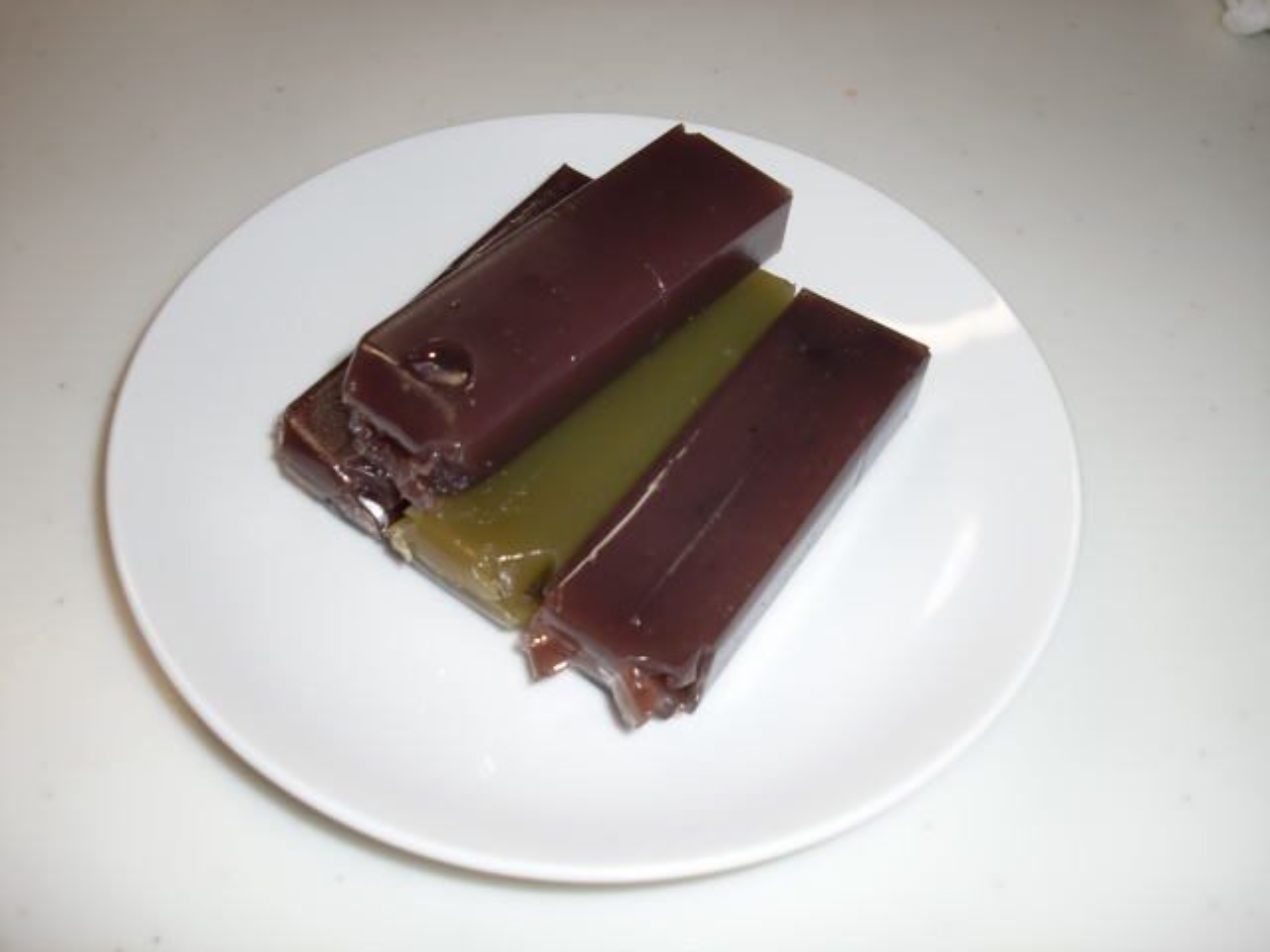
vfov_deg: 39.7
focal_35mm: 36
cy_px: 476
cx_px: 635
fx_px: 1321
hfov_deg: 51.4
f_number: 2.8
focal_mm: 6.3
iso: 64
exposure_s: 1/60
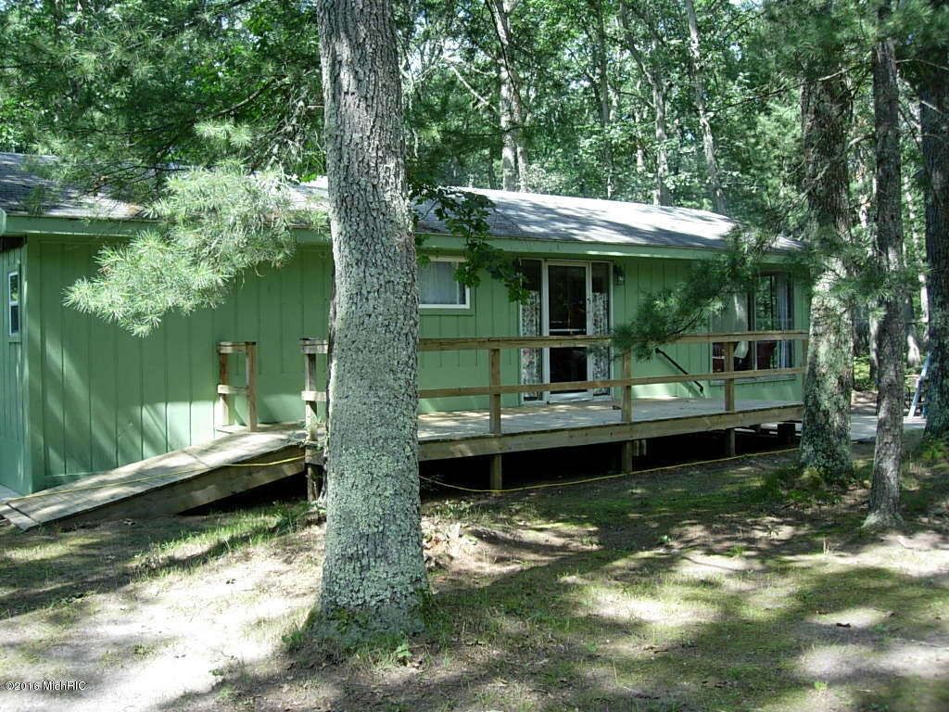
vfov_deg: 37.7
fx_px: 1042
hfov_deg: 49.0
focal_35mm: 38
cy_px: 356
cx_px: 474
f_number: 2.8
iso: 64
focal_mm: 7.8
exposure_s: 1/152
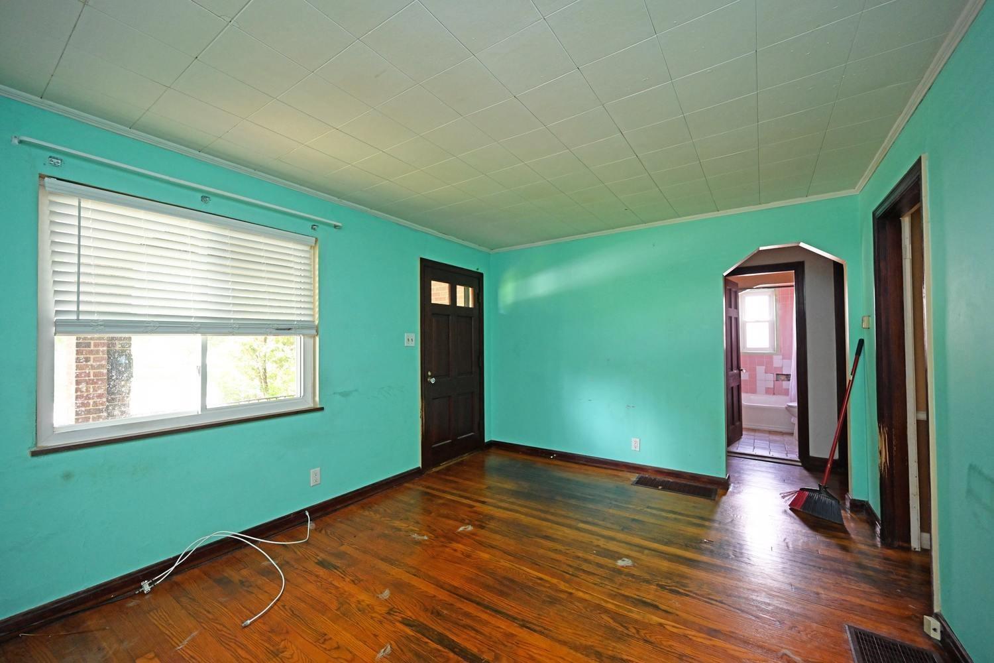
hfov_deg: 104.3
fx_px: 387
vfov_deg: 81.2
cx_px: 497
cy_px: 332
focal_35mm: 14
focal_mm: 14
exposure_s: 1/60
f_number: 4
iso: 1400
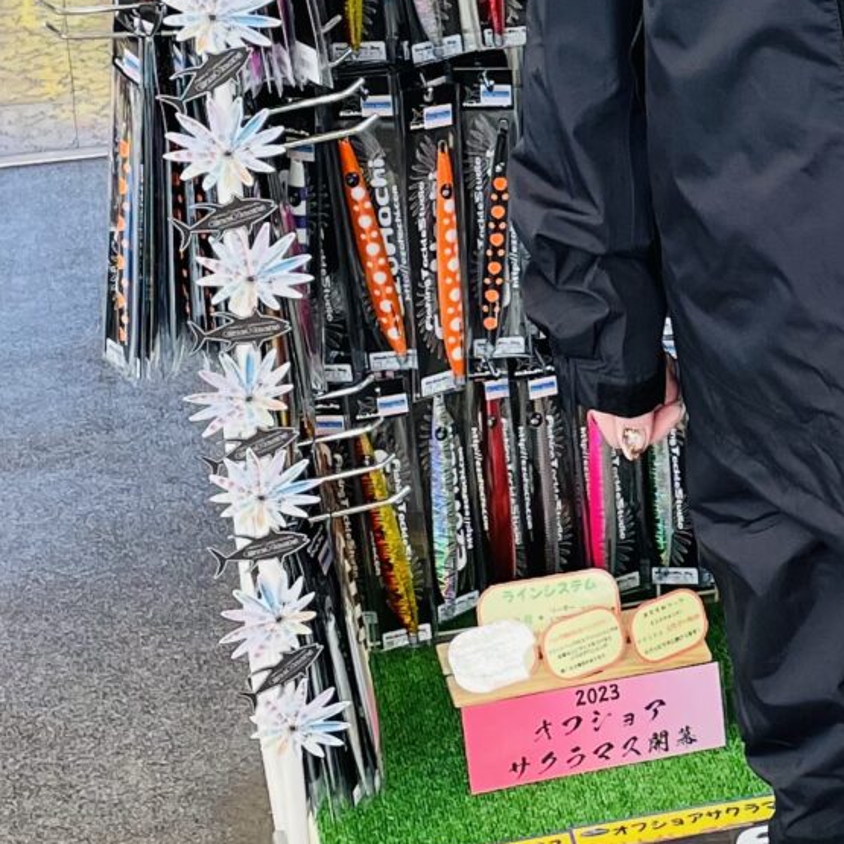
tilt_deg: -25.1
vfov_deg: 16.4
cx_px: 897
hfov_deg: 16.0
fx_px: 2924
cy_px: 347
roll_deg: +0.5
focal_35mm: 106
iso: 100
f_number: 1.6
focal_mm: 4.2
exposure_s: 1/100
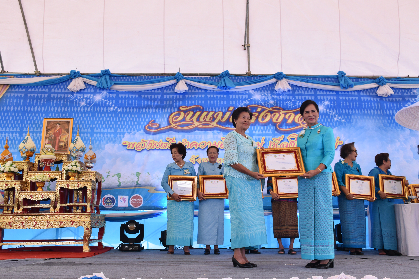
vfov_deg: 34.2
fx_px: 454
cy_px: 140
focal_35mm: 39
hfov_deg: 49.6
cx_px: 210
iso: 400
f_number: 7.1
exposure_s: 1/200
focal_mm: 26
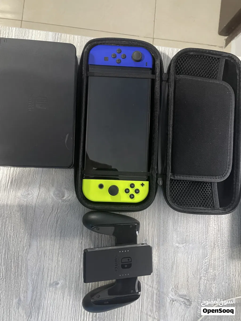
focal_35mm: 26
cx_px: 120
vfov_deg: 67.3
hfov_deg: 53.1
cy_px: 160
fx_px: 241
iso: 640
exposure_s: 1/30
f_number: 1.6
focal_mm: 4.2
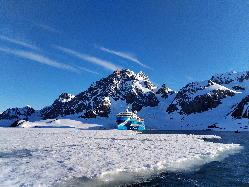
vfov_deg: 48.2
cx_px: 124
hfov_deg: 61.7
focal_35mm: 29
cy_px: 94
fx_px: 209
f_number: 1.8
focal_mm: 4.75
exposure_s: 1/1938
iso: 100
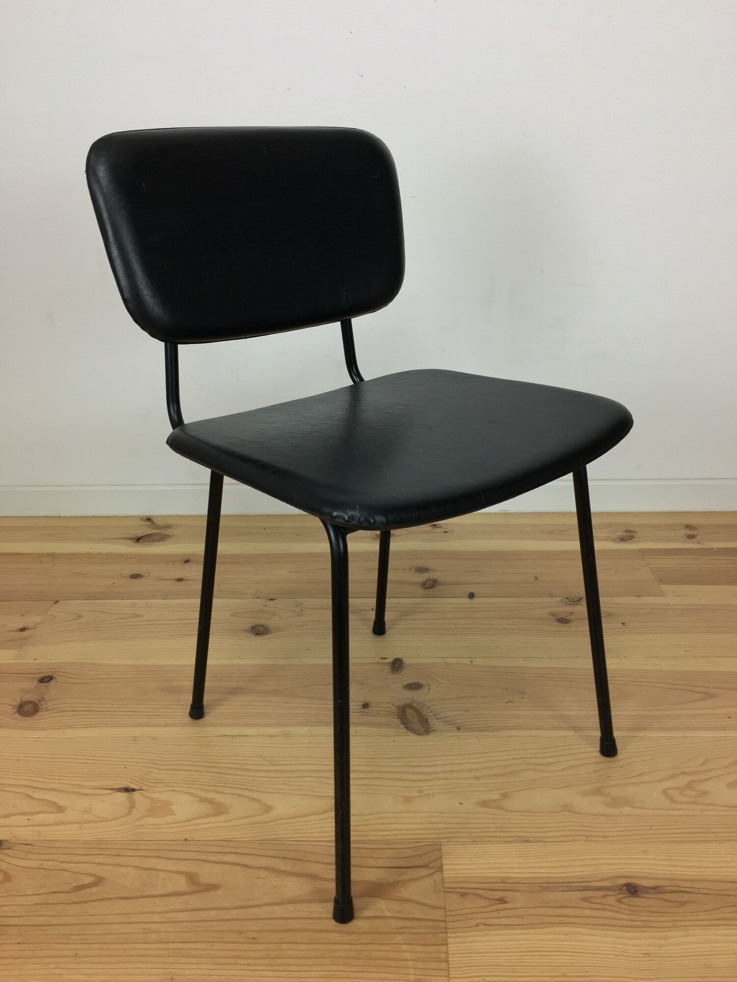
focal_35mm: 29
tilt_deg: -24.5
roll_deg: +1.0
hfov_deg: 48.2
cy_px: 491
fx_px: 823
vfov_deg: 61.7
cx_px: 368
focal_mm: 4.15
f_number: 2.2
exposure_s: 1/33
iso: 40
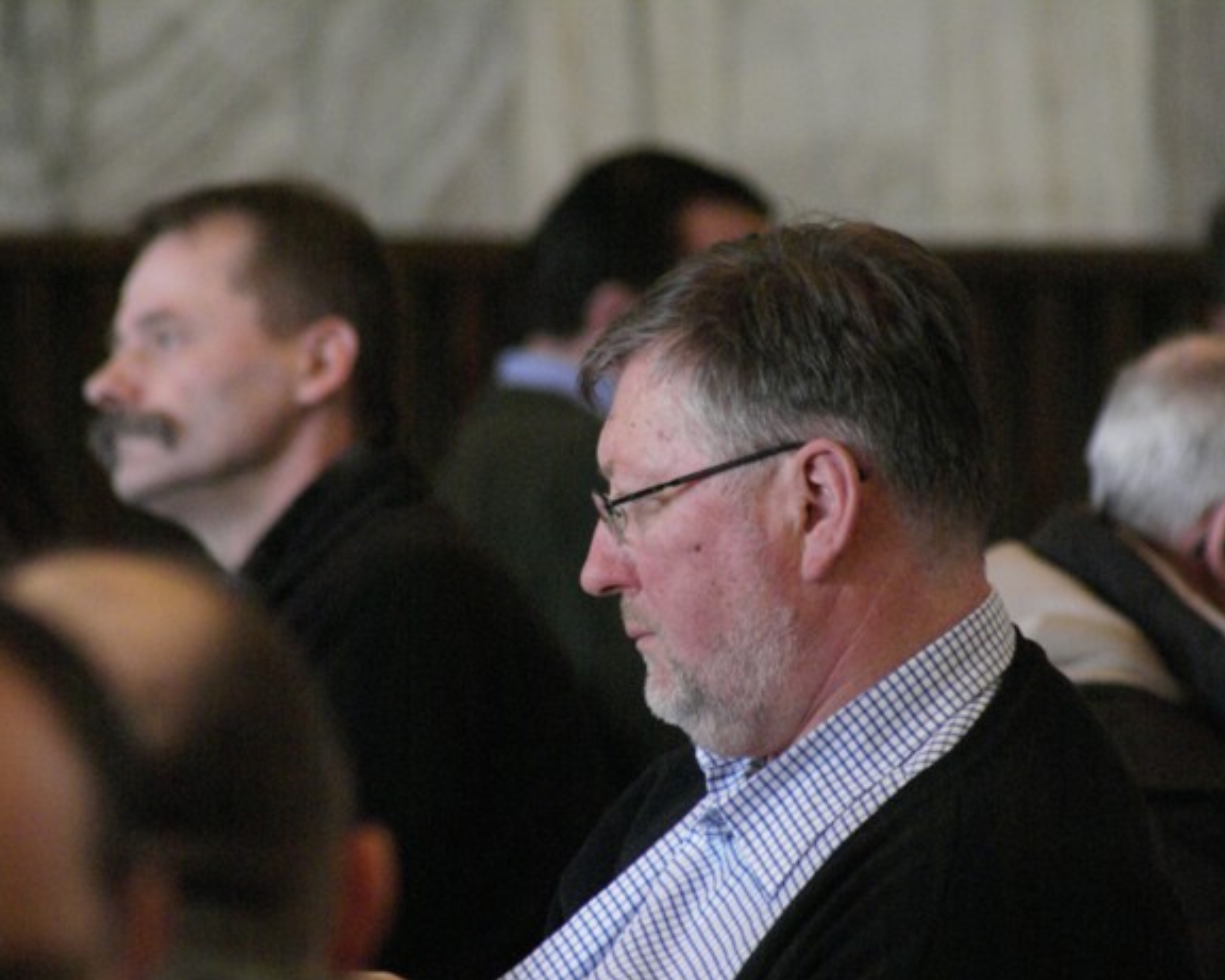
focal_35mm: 514
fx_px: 18638
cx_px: 727
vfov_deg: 3.0
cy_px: 493
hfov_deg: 3.8
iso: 1600
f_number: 7.1
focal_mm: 300
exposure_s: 1/25
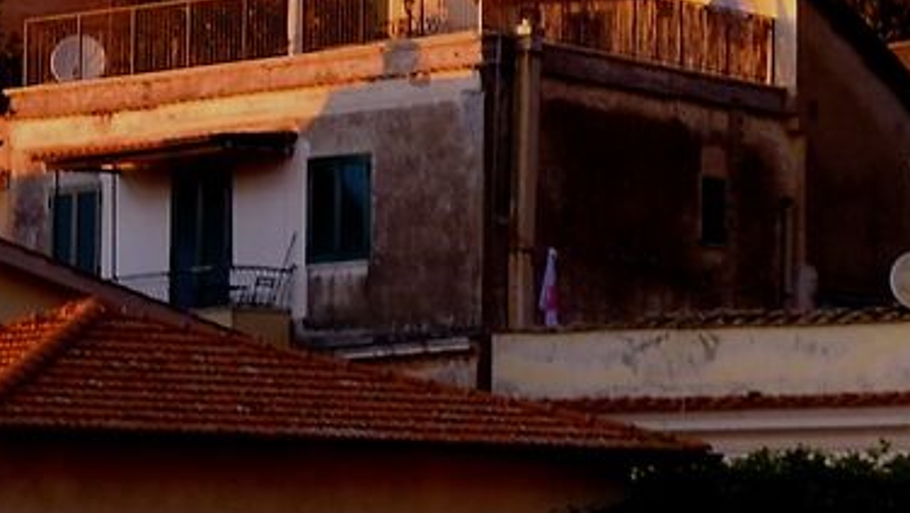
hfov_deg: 8.5
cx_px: 2057
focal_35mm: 234
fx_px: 5650
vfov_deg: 5.2
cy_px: 131
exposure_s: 1/56
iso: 160
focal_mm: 23
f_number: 2.8
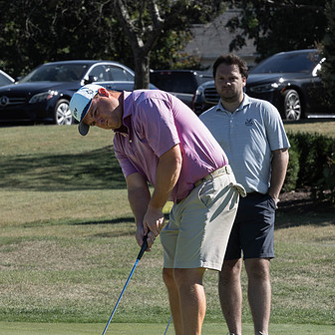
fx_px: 4555
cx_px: 80
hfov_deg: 4.2
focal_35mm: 416
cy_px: 225
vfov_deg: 4.2
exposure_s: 1/2500
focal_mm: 111
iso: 1600
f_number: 8
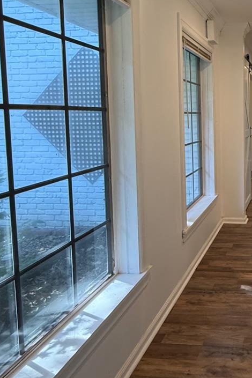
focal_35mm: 31
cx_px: 269
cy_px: 142
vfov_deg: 59.5
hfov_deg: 36.6
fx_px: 325
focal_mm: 2.22
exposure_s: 1/120
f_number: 2.2
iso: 200
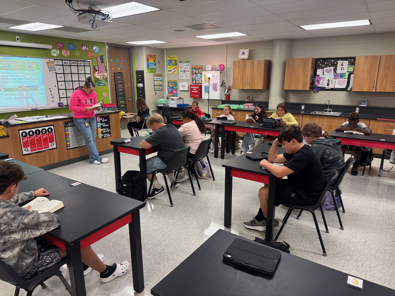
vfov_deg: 56.8
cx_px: 198
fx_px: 274
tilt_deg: -14.8
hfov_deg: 71.6
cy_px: 148
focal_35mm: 24
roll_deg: +0.3
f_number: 1.78
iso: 125
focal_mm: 6.76
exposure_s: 1/60
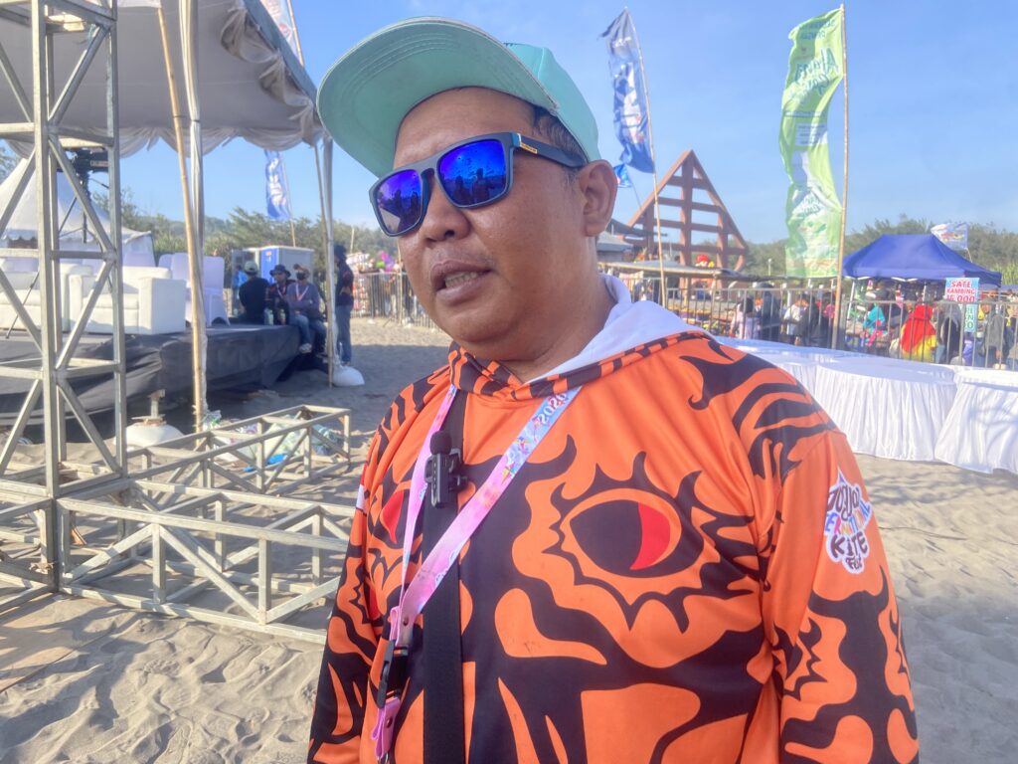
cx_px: 509
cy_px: 382
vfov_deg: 53.1
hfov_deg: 67.3
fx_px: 765
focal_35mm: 26
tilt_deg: -3.4
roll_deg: +0.8
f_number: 1.8
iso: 32
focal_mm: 4.25
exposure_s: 1/965
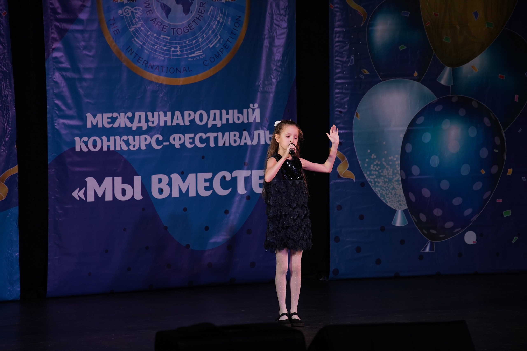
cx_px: 264
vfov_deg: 9.1
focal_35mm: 150
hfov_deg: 13.7
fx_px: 2196
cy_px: 176
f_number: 4
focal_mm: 150
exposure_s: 1/400
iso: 1600
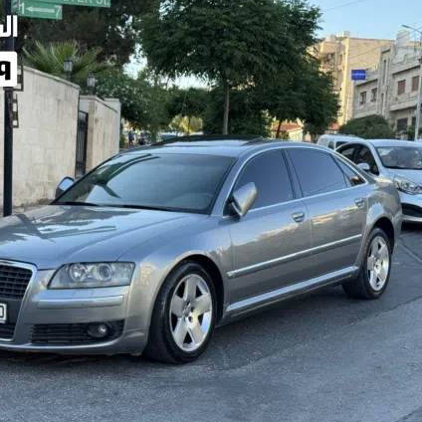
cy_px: 230
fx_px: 883
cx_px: 167
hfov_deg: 26.8
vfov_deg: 26.9
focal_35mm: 64
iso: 64
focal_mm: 6.76
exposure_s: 1/621
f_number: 1.78
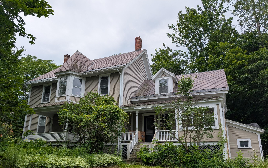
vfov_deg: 47.2
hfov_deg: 70.4
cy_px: 103
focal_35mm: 26
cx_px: 133
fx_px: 190
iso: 22
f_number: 1.68
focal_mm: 6.9
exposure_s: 1/1259
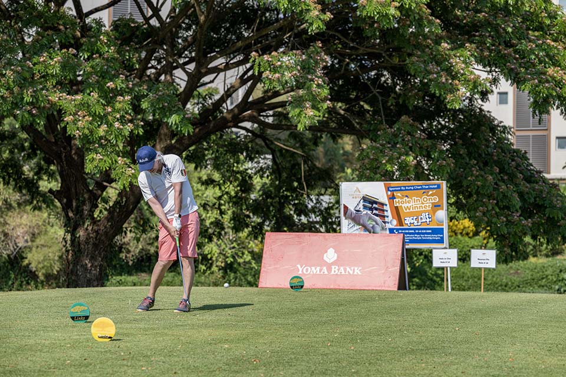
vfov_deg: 13.0
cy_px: 188
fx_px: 1651
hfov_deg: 19.5
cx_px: 283
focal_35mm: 105
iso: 1100
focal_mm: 105
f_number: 4.5
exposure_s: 1/5000
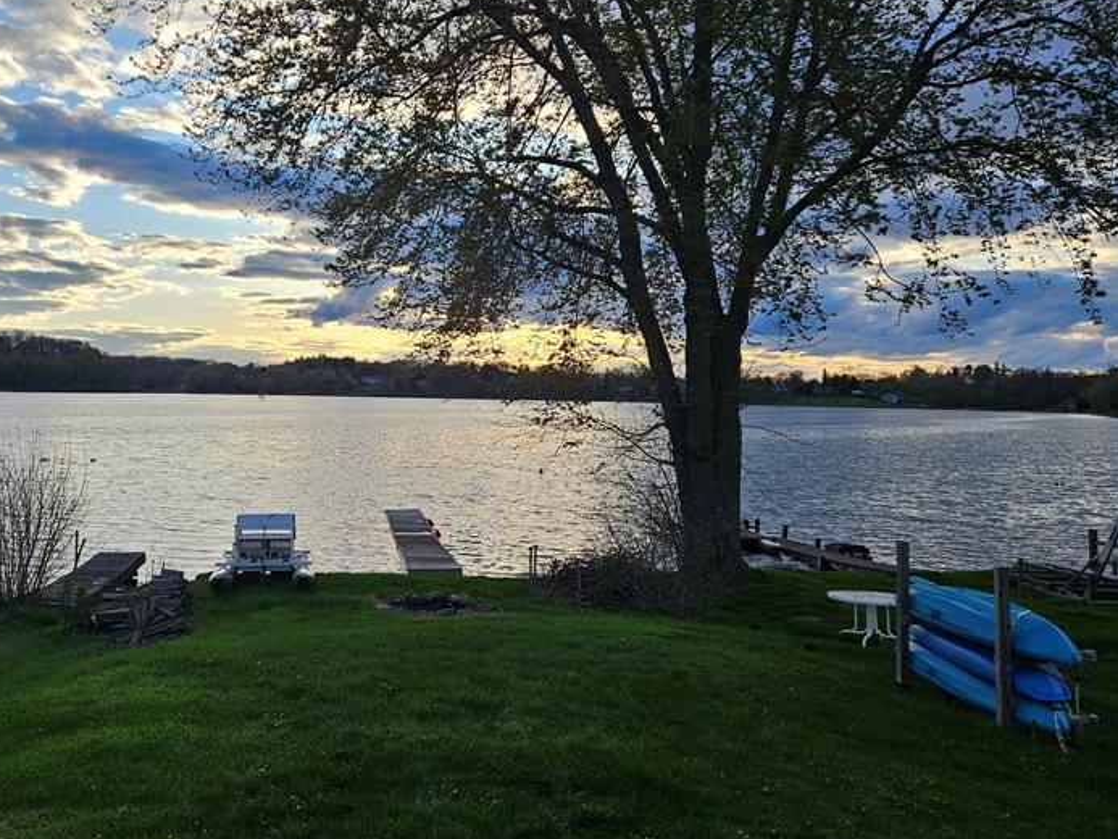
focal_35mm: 34
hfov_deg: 52.8
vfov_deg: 41.3
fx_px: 1098
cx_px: 361
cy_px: 287
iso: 25
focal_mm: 5.4
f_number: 1.8
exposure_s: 1/914
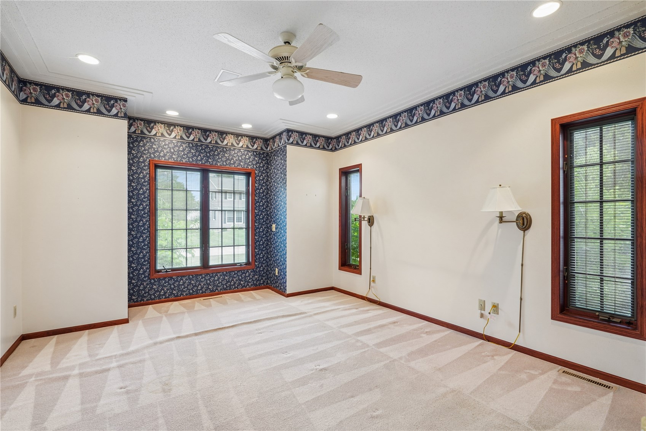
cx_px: 323
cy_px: 216
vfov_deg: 73.7
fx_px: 287
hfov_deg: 96.7
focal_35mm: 16
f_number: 9
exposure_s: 1/8
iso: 400
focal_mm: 16
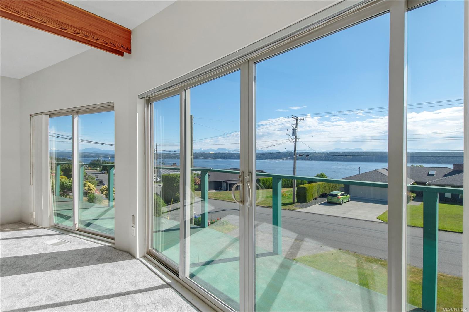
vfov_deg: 67.4
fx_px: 234
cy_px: 156
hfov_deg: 90.0
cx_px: 234
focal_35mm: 18
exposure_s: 1/200
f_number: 9
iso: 200
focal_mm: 12
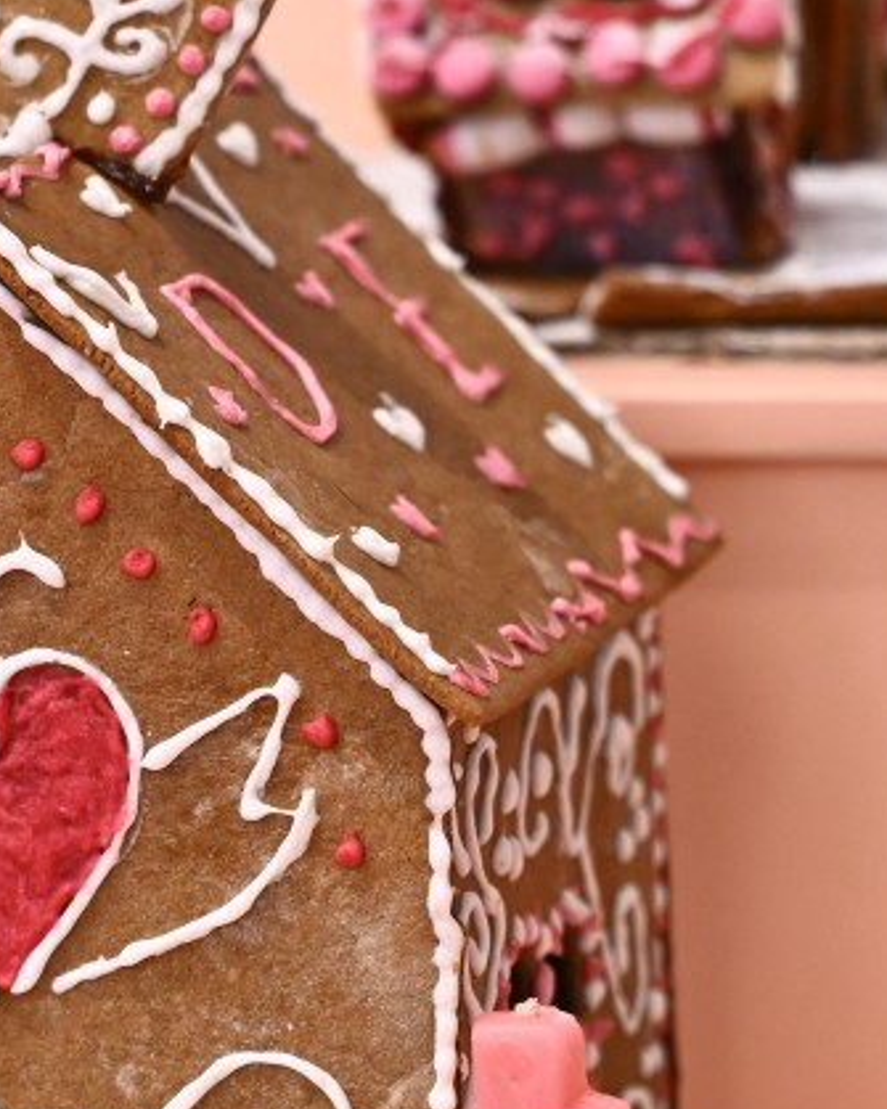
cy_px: 601
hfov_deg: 3.7
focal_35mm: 420
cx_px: -98
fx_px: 13787
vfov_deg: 4.6
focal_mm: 125
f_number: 2.8
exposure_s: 1/200
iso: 1000
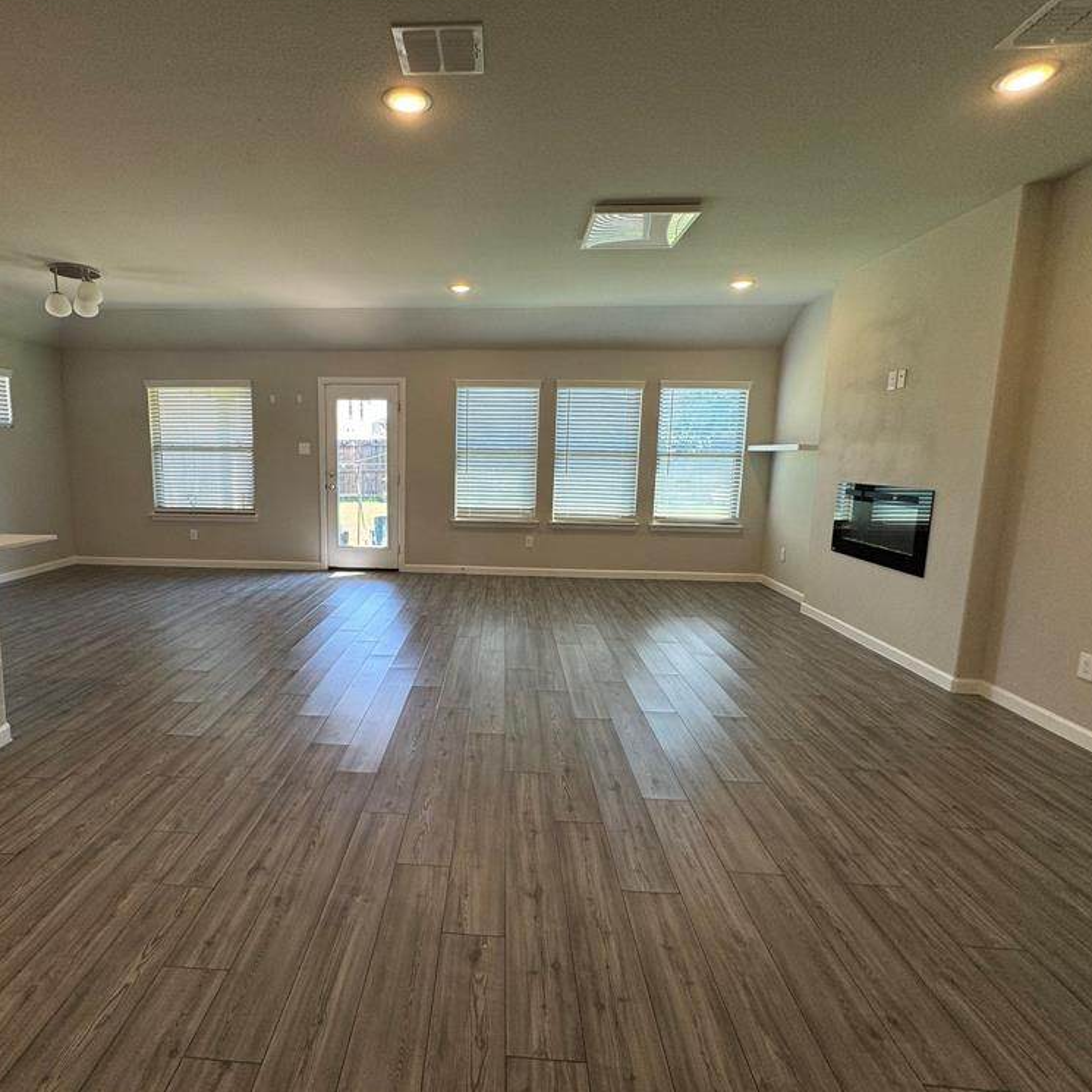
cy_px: 541
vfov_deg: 84.0
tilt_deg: -9.0
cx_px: 457
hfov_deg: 83.3
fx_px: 607
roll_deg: -0.5
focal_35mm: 17
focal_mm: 2.22
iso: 100
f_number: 2.2
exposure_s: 1/120
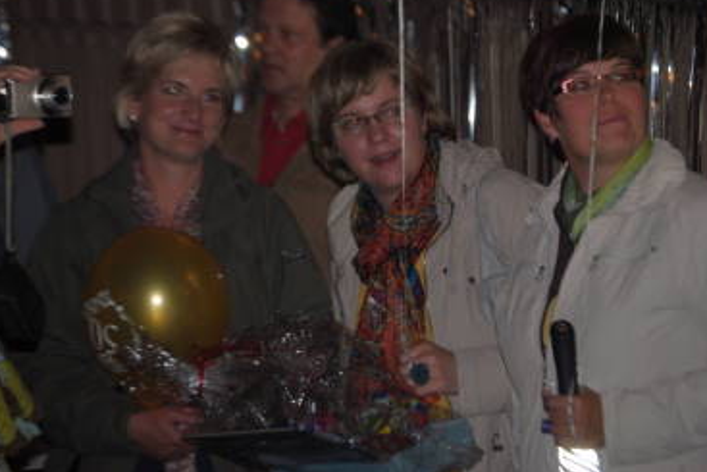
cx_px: 420
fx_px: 4322
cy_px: 172
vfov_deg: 6.2
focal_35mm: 220
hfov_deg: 9.3
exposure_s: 1/60
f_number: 4.8
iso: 200
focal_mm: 112
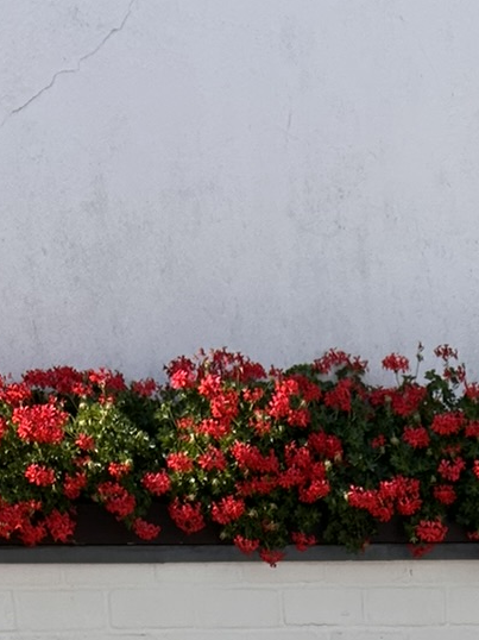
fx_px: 1828
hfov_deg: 14.4
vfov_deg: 16.2
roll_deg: -0.1
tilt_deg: -23.5
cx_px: 593
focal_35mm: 99
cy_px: 1210
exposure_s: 1/3165
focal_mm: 5.7
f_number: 1.5
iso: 50
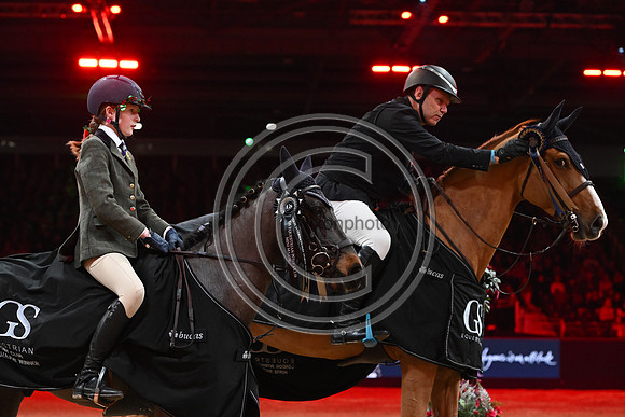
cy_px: 208
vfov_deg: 13.4
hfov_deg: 20.0
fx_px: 1771
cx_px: 312
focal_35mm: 102
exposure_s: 1/500
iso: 6400
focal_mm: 102
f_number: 4.5
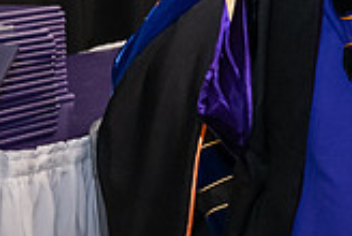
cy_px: -149
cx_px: 599
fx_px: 2145
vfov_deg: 6.2
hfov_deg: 9.0
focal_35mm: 219
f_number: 5
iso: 2500
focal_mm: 62
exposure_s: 1/125
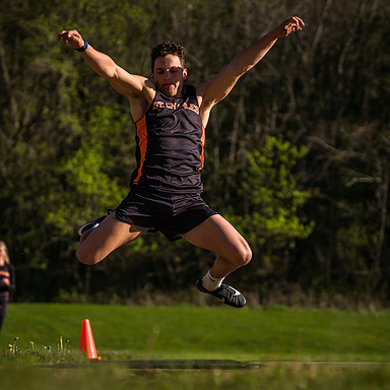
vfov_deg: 7.0
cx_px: 176
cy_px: 178
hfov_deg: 7.0
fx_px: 3187
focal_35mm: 250
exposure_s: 1/5000
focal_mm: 177
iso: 1000
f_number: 5.6
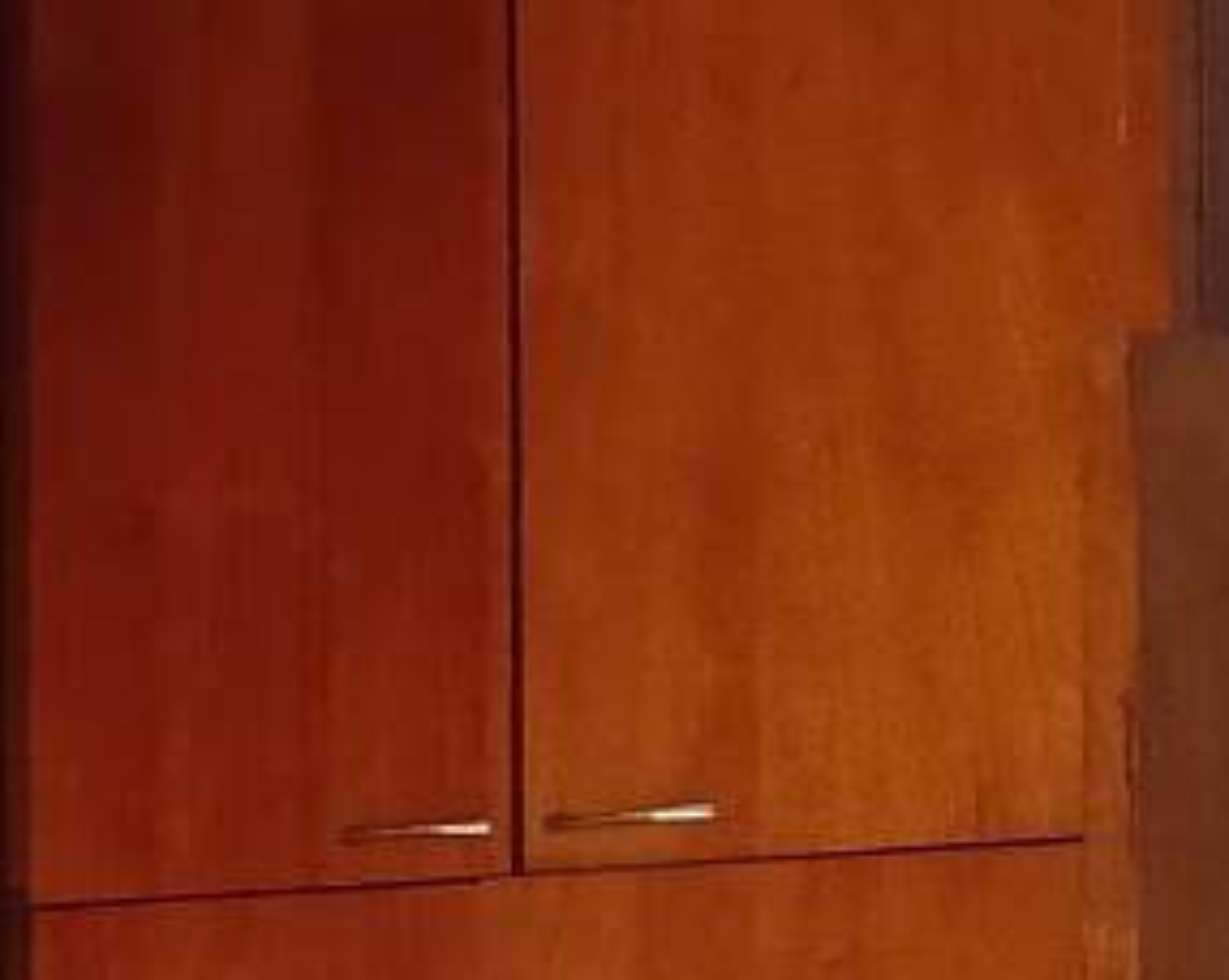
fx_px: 4649
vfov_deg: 11.8
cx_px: -1152
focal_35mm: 128
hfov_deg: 13.2
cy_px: 1118
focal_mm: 3.98
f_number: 1.8
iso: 200
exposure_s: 1/33.3
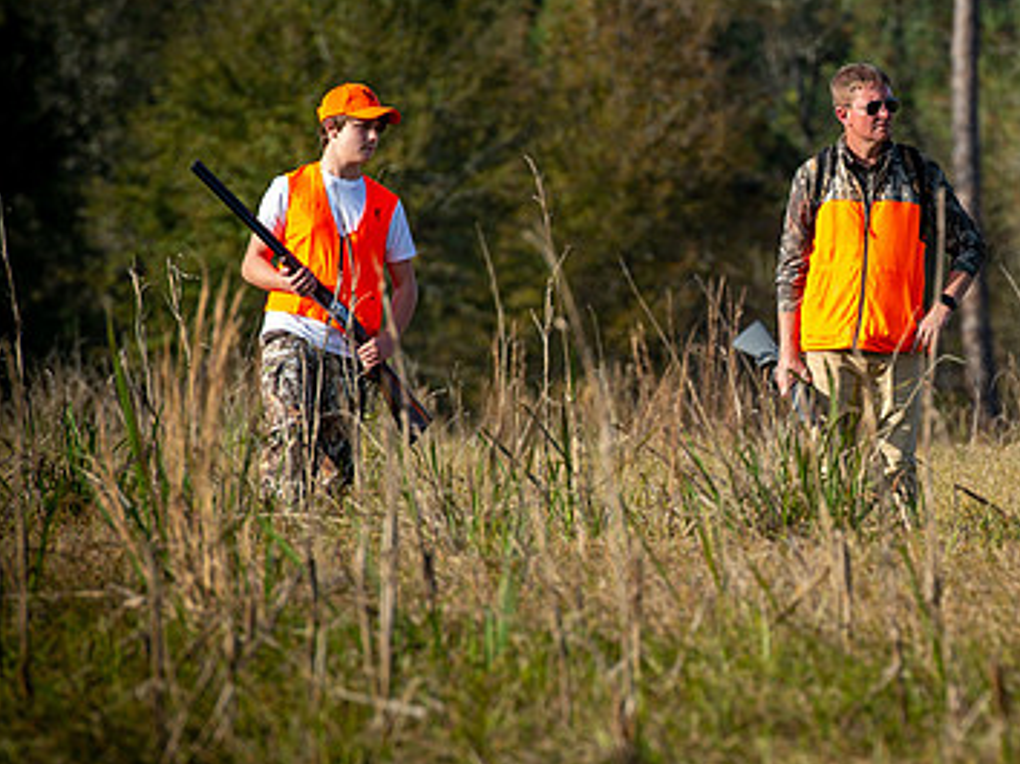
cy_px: 411
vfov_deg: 3.0
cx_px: 906
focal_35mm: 493
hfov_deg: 4.0
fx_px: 14517
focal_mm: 200
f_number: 5.6
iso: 100
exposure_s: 1/250
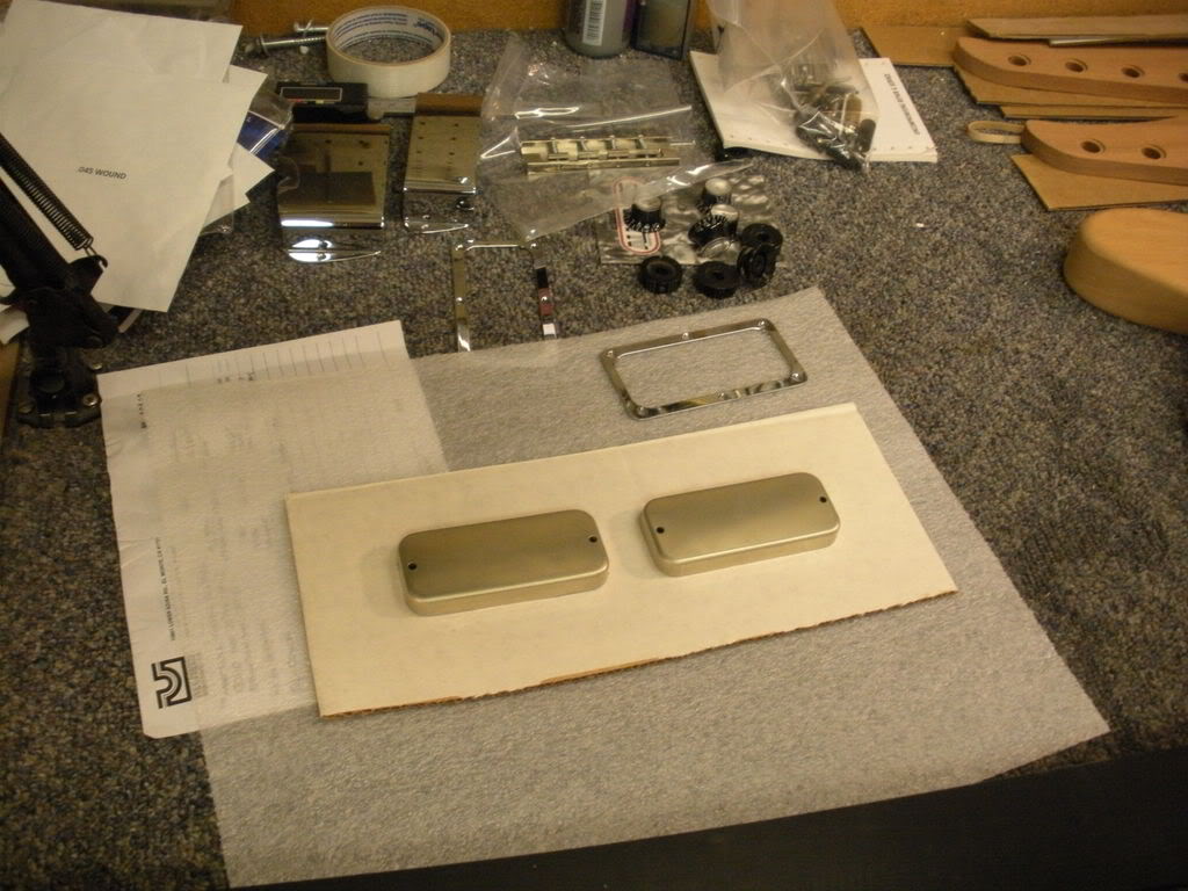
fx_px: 1235
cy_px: 446
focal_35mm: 36
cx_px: 594
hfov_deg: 51.4
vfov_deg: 39.7
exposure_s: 1/50.1
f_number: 3.5
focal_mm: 6.3
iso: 400
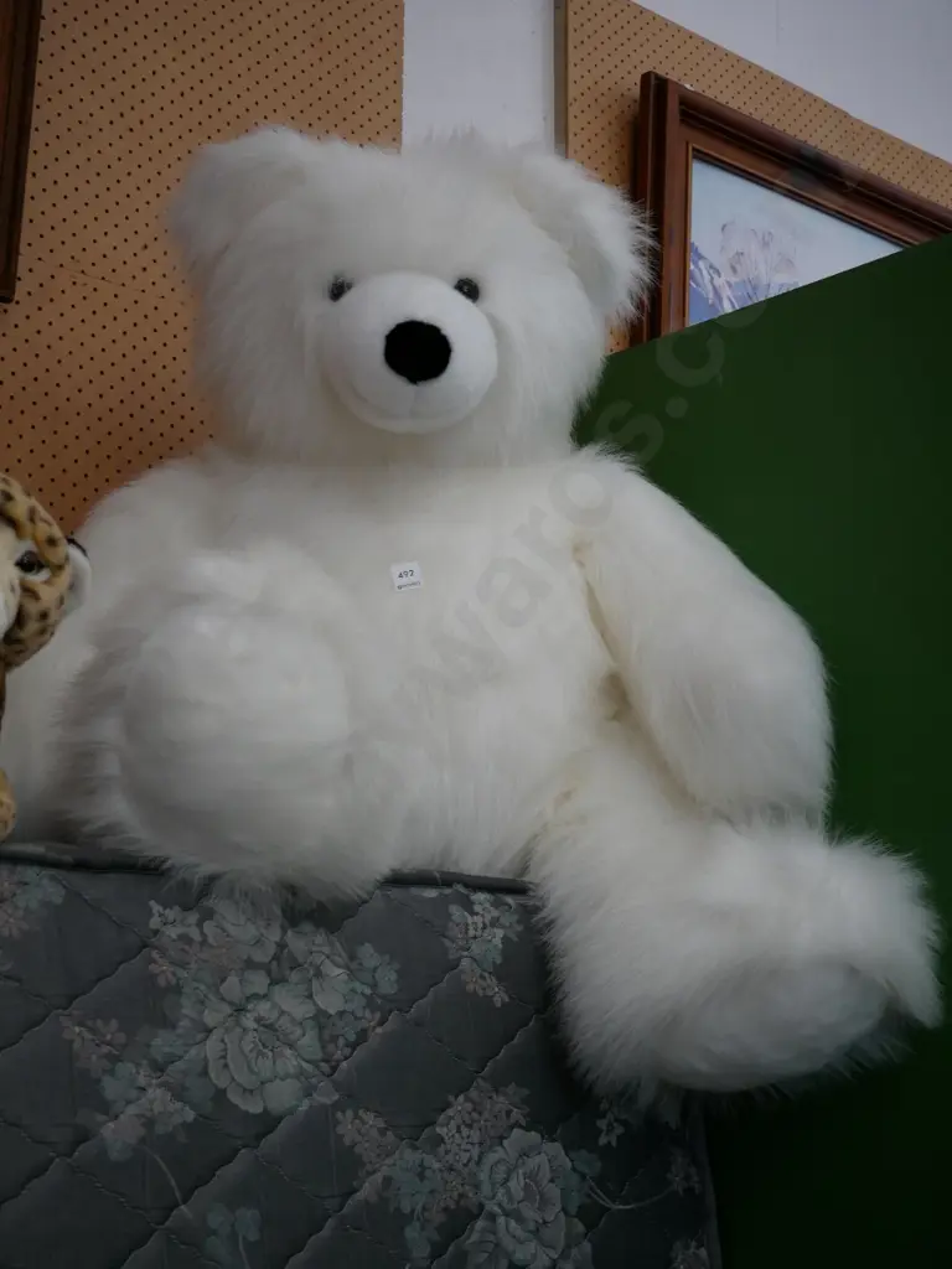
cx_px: 476
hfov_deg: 31.5
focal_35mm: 46
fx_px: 1687
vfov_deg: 41.2
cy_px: 634
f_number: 4.3
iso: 800
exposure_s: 1/60
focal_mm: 23
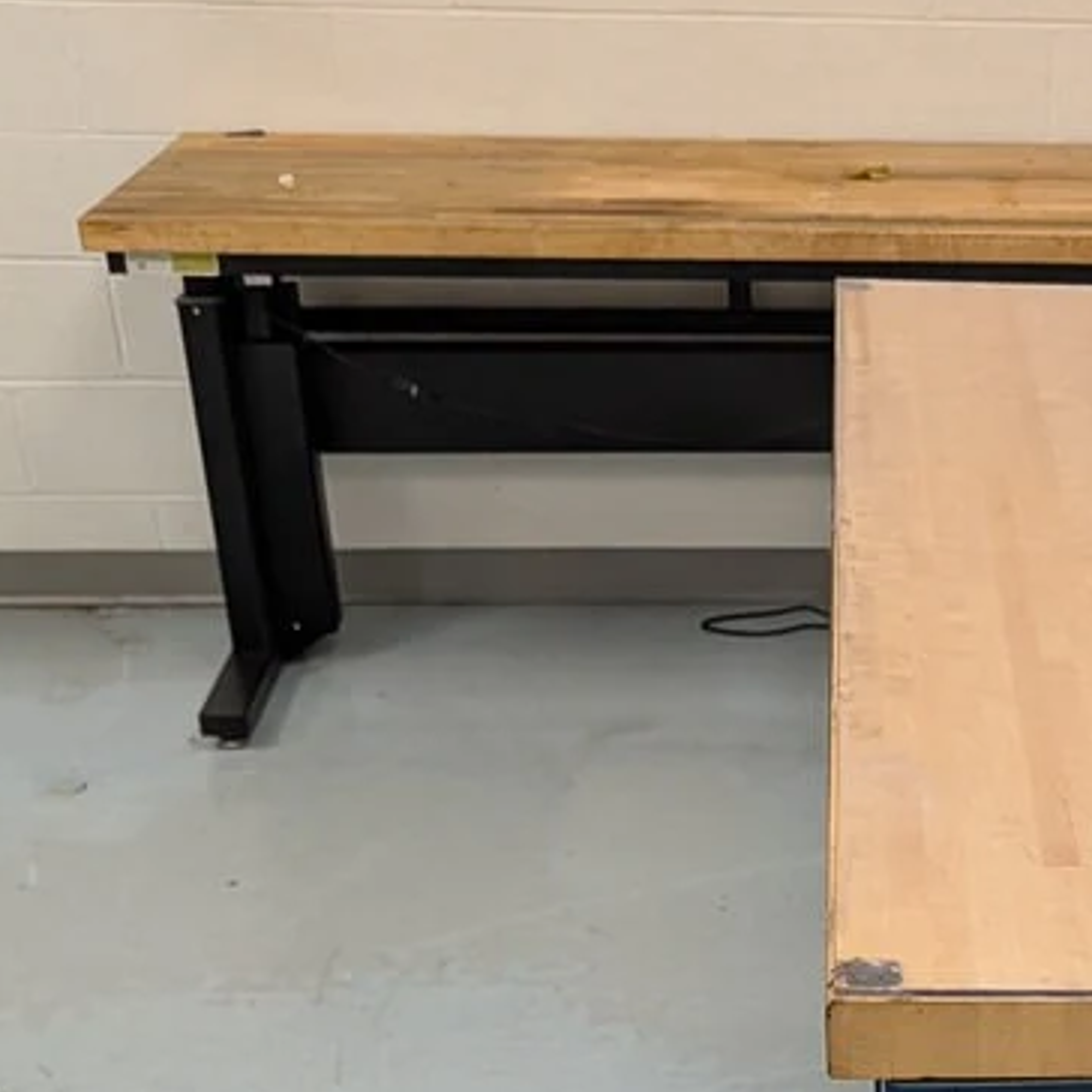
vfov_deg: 25.6
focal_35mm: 63
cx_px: 1083
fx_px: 2248
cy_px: 1154
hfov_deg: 25.9
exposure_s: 1/441
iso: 638
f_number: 1.68
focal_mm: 6.9
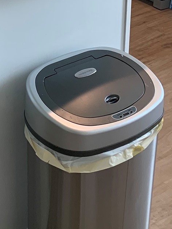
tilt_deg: -11.0
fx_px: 563
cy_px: -110
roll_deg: -0.2
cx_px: -24
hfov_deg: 16.8
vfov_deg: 20.0
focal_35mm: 85
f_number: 1.8
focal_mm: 4.25
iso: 80
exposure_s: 1/60
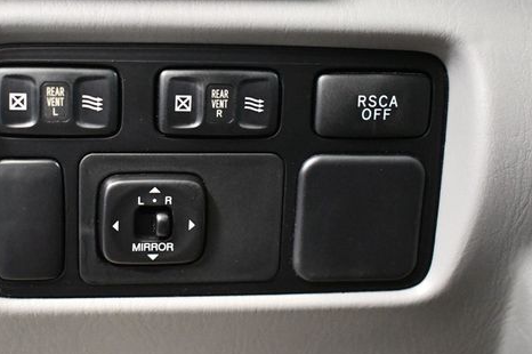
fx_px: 871
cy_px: 166
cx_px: 194
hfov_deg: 33.8
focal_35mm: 59
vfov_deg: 23.0
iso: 10000
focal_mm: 29
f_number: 4.2
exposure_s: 1/60
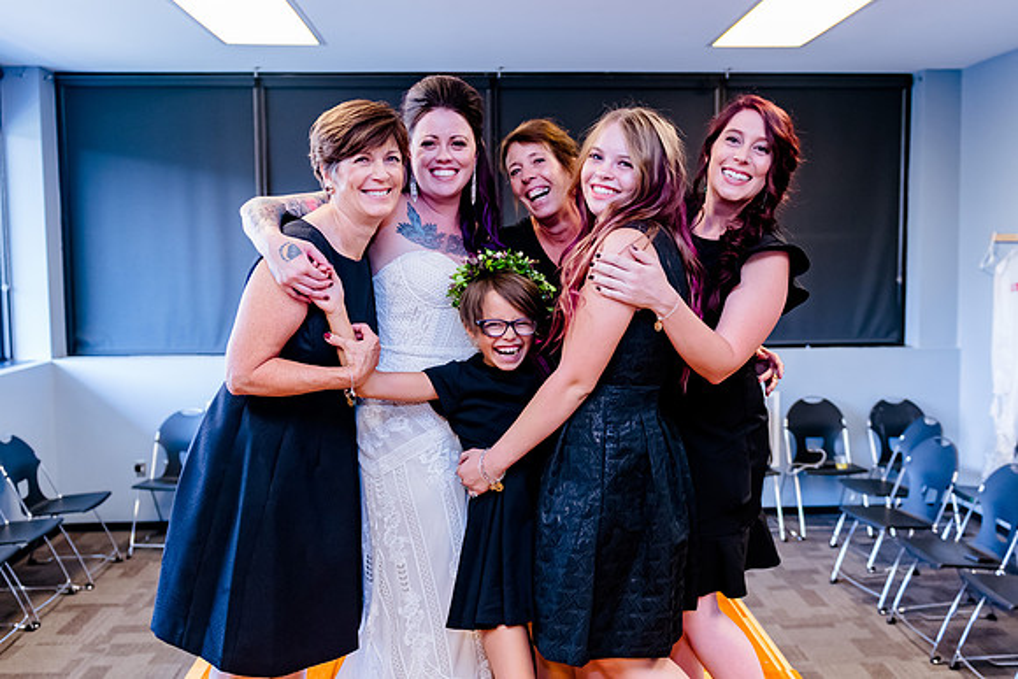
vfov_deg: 37.4
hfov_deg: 53.8
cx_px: 527
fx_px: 1003
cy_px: 324
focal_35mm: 35
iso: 1250
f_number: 2.8
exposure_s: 1/125
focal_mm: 26
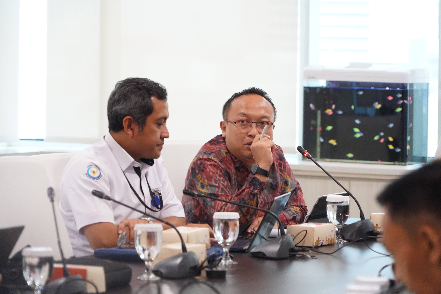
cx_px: 220
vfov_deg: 8.0
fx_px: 2107
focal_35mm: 172
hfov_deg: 11.9
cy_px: 147
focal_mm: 172
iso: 5000
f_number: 6.3
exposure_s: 1/125
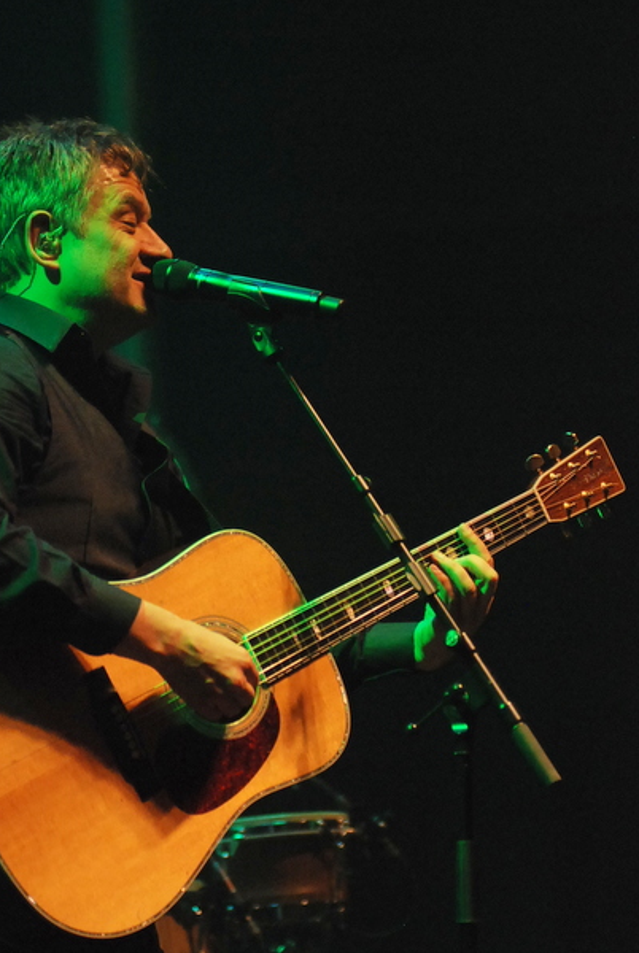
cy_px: 524
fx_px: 3821
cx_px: 258
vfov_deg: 14.2
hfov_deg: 9.6
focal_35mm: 144
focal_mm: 80
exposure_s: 1/500
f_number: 2.8
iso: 1600
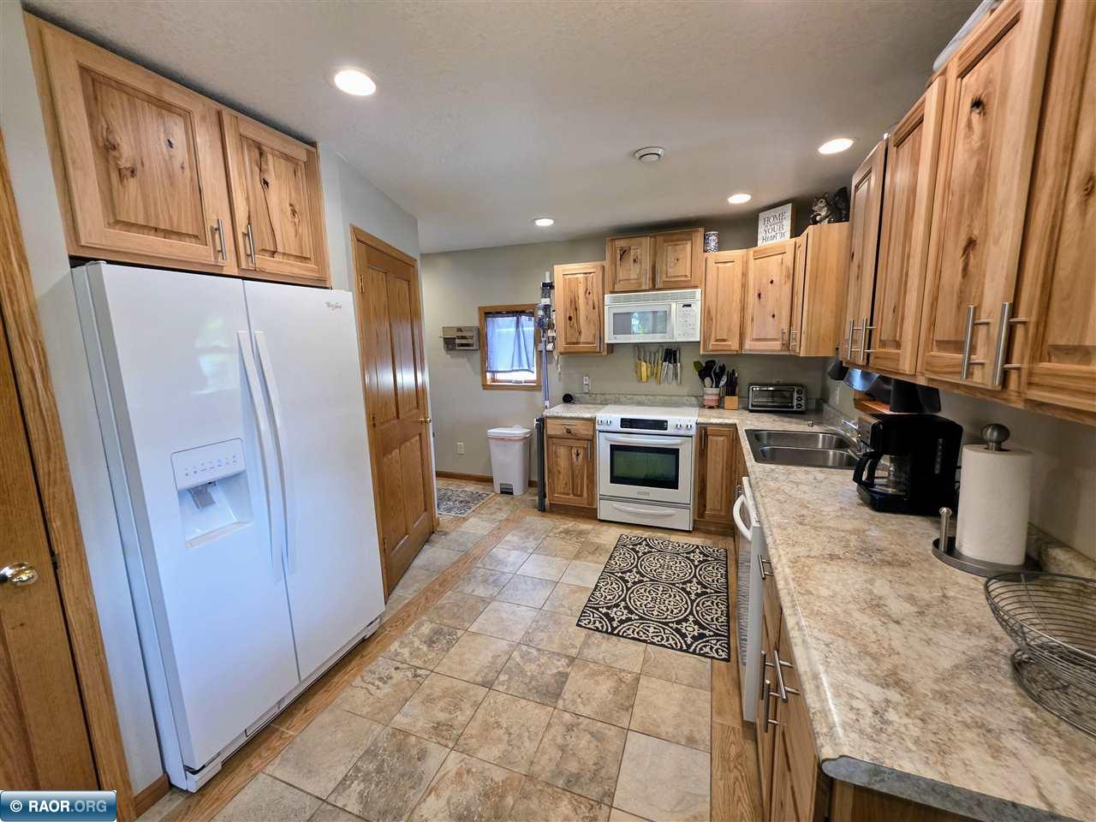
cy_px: 411
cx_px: 548
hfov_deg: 106.2
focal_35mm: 13
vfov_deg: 89.9
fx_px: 412
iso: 250
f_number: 1.9
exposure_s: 1/120
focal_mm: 2.2
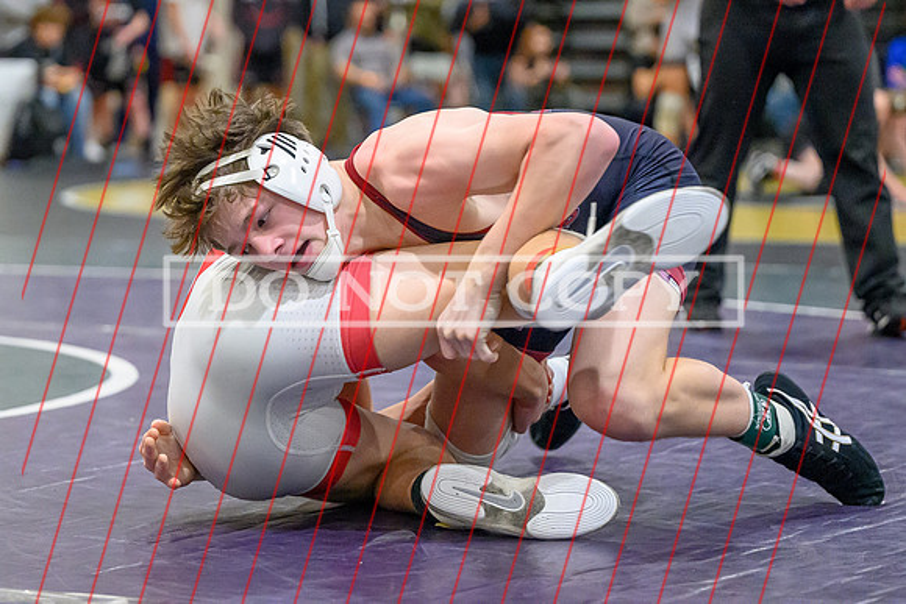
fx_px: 3336
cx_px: 405
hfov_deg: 15.5
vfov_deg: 10.3
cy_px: 144
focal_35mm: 133
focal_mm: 87
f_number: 2.8
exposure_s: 1/800
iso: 10000
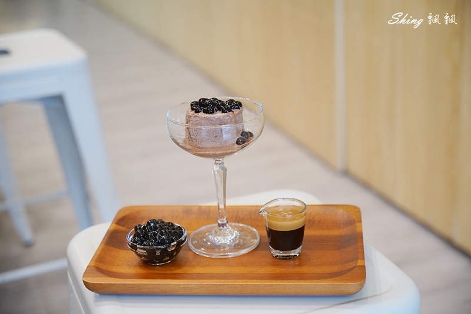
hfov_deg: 31.4
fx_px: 837
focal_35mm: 64
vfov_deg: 21.2
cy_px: 157
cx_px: 236
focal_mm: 64
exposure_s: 1/60
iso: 320
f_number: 4
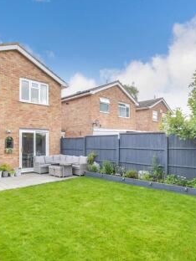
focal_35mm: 22
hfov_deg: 59.0
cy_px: 129
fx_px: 166
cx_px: 58
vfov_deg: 76.4
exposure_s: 1/160
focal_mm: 10
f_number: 8
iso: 320
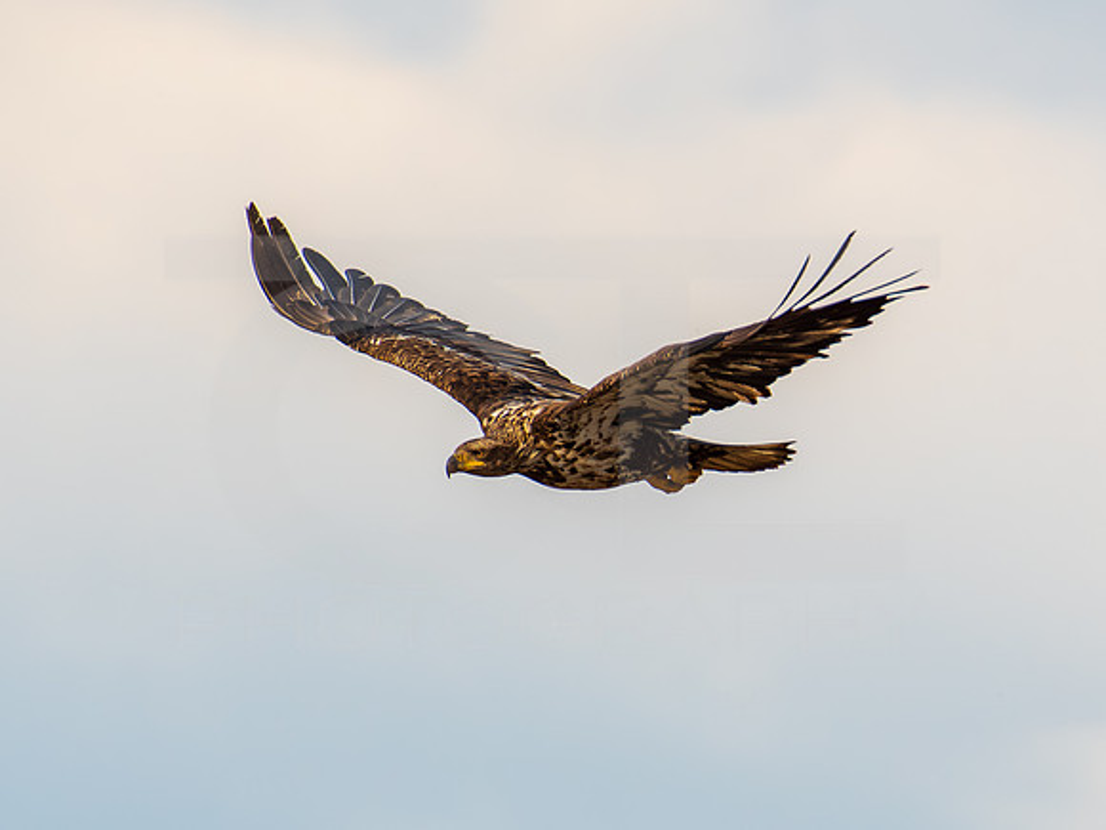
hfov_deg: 1.8
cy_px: 517
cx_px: 751
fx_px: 35198
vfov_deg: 1.4
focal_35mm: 1102
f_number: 8
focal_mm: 500
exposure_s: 1/2500
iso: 1000
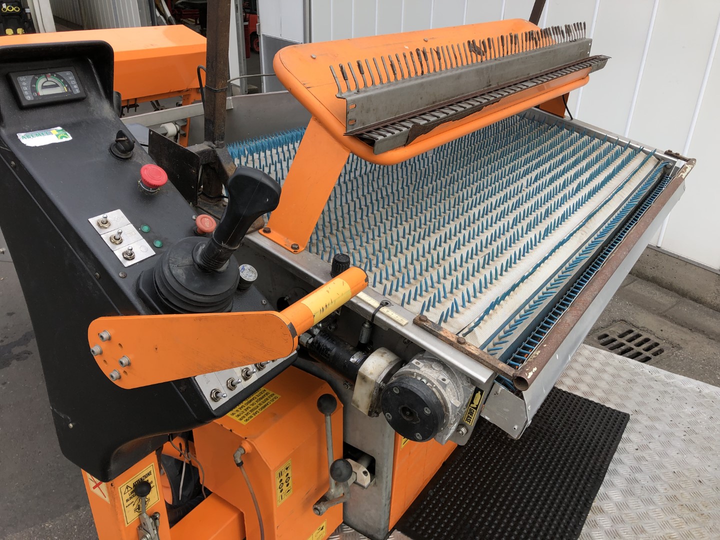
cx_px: 360
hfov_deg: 63.4
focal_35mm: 28
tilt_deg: -26.7
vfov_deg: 49.7
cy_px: 270
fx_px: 582
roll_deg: -0.5
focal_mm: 4
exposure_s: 1/533
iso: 20
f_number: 1.8
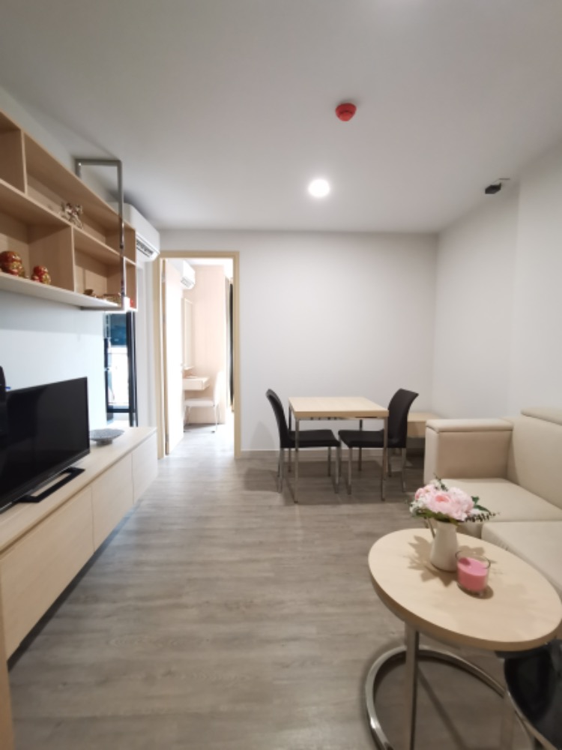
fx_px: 368
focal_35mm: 17
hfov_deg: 74.7
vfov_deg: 91.0
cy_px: 375
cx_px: 281
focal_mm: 2.23
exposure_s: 1/24
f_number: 2.2
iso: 500
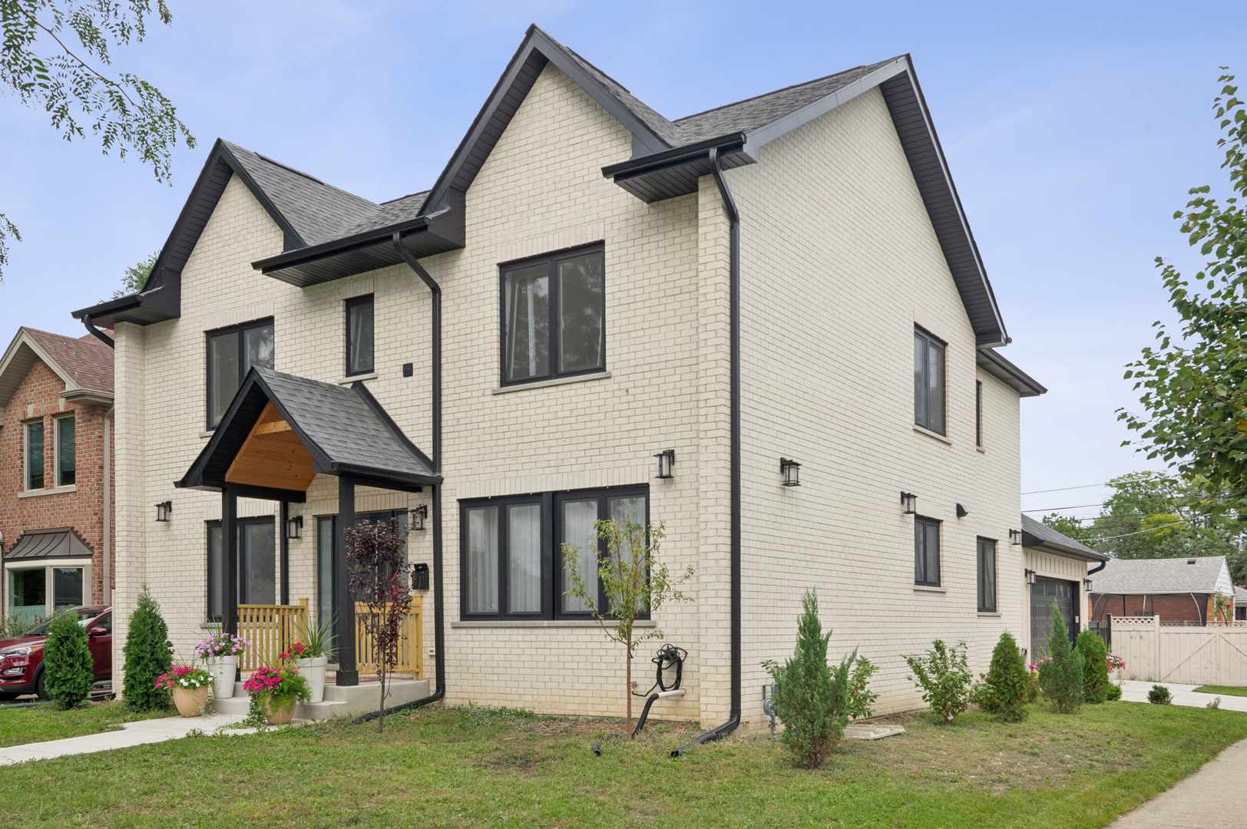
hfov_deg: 60.3
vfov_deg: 42.3
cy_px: 414
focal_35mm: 31
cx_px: 624
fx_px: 1073
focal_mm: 21
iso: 200
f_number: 10
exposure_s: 1/200
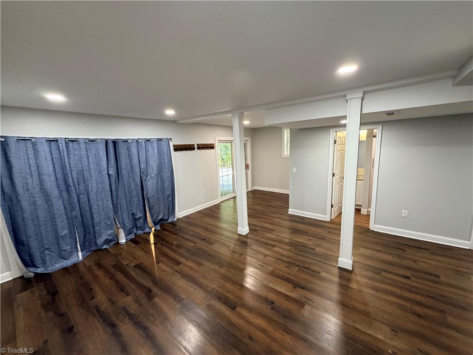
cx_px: 236
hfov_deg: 102.1
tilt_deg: -9.2
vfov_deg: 85.7
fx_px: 191
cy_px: 178
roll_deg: +2.6
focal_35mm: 14
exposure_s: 1/60
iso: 400
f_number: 2.2
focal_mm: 2.22
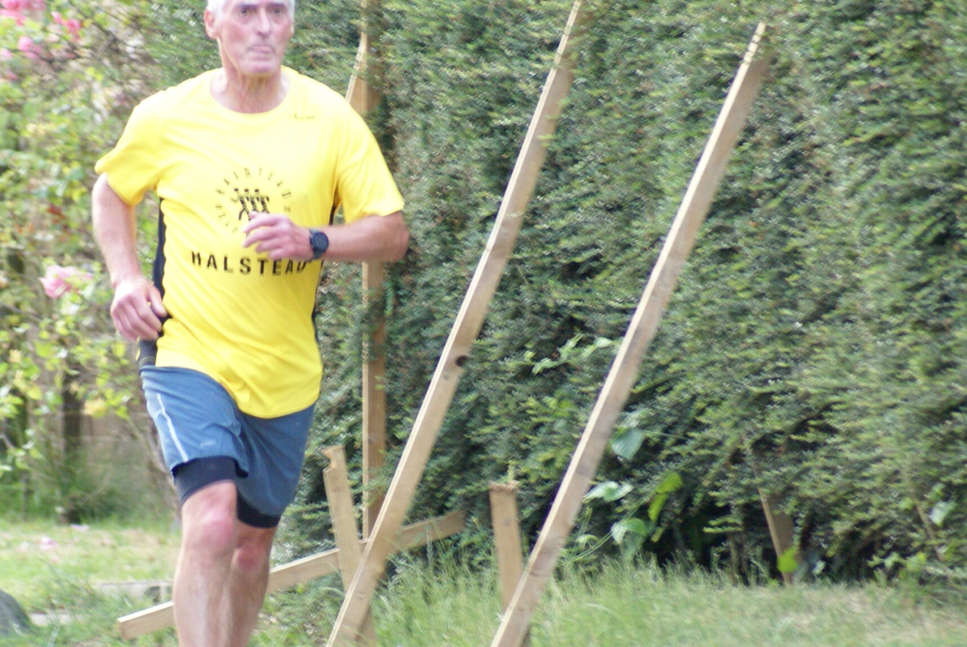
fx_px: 13790
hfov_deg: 4.0
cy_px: 393
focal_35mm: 513
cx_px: 307
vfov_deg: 2.7
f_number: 5.6
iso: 800
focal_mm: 230
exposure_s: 1/50
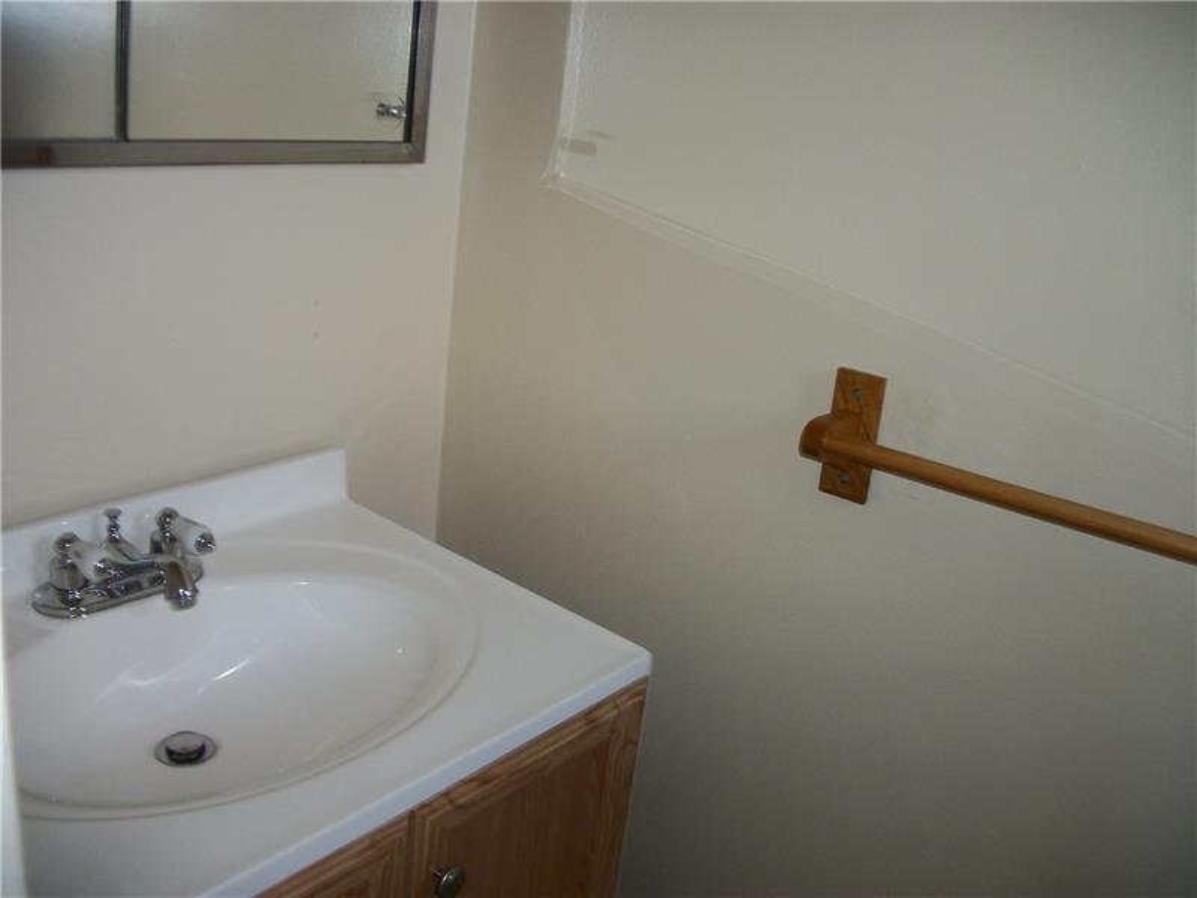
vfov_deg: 44.2
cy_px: 449
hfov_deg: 56.8
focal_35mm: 32
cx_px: 598
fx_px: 1107
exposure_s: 1/30
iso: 80
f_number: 2.9
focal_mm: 5.7
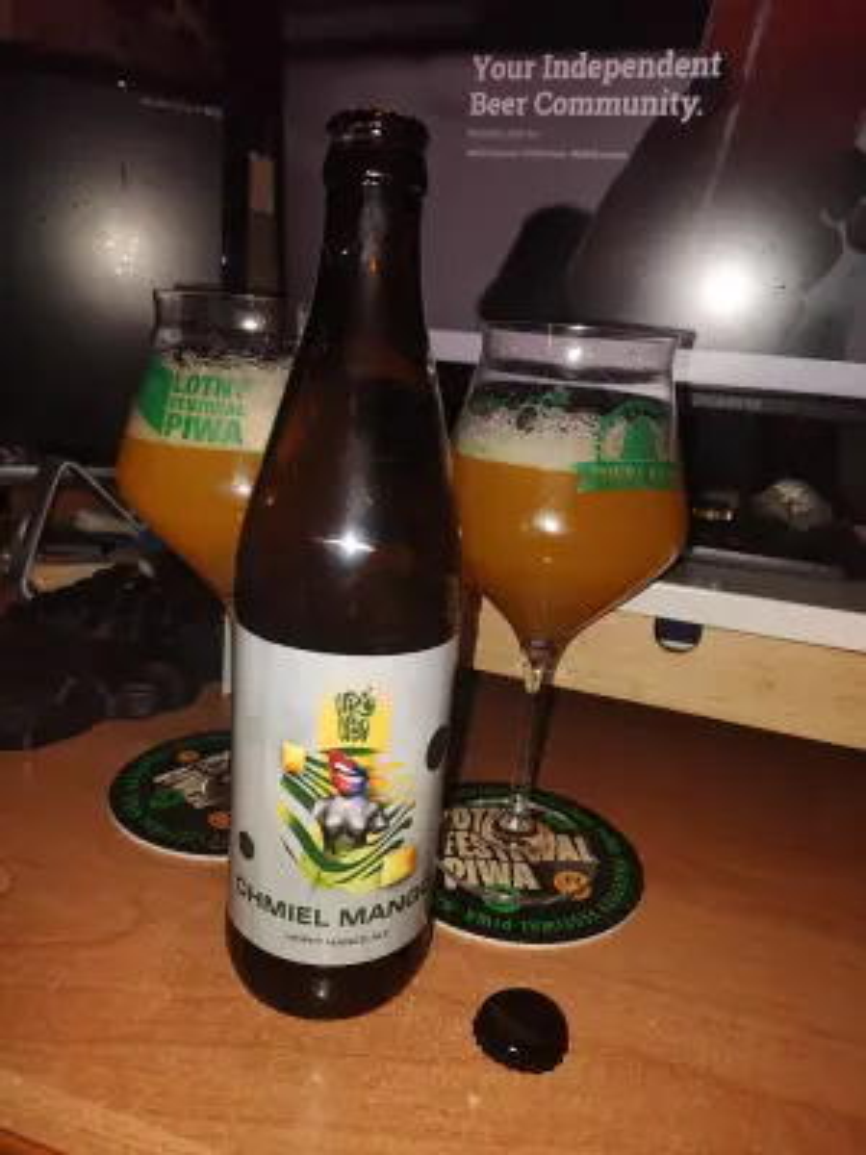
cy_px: 578
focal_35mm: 23
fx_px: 767
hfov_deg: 58.9
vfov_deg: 73.9
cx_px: 433
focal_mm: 5.56
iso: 170
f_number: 1.88
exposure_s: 1/100
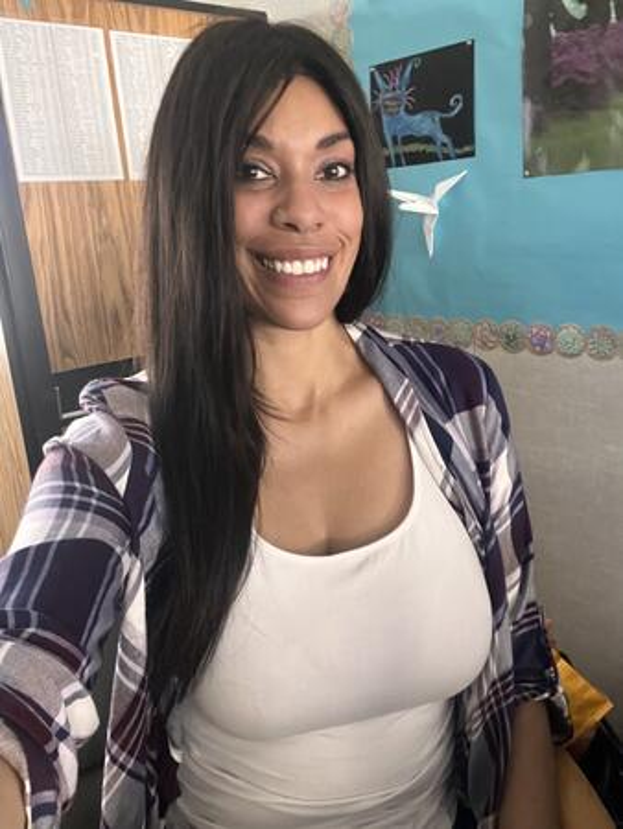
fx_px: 719
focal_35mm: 30
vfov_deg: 59.9
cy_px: 414
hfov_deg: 46.8
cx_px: 312
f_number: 2.2
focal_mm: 2.71
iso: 800
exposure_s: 1/26
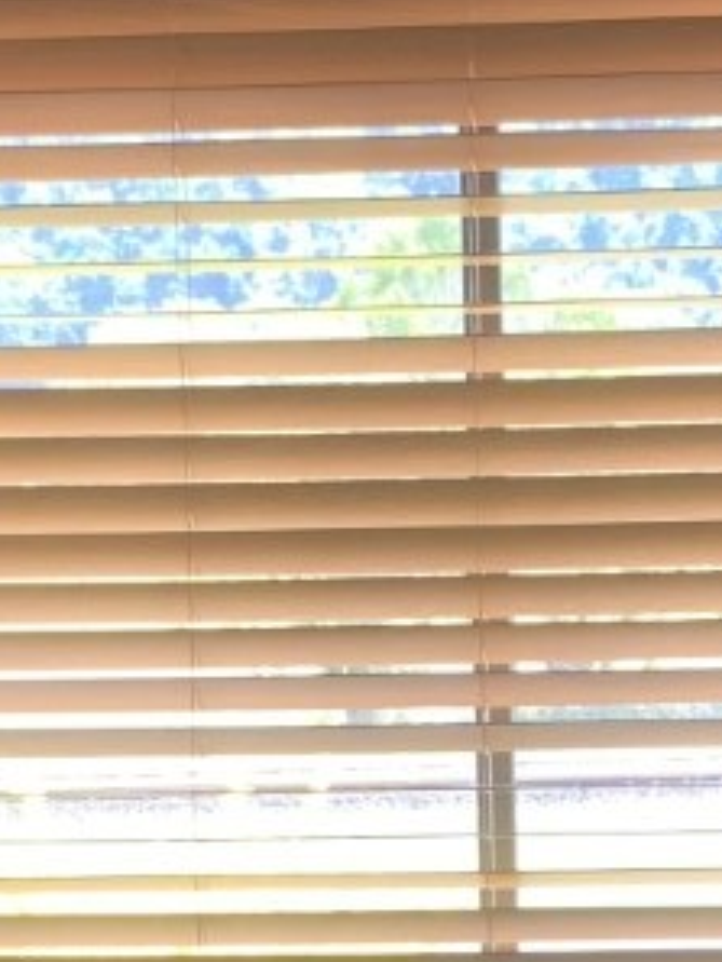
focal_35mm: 126
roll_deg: +1.8
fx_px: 3502
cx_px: 602
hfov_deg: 11.7
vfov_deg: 15.2
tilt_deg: -6.8
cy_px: 1098
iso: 100
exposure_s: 1/60
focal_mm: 4.25
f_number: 1.8
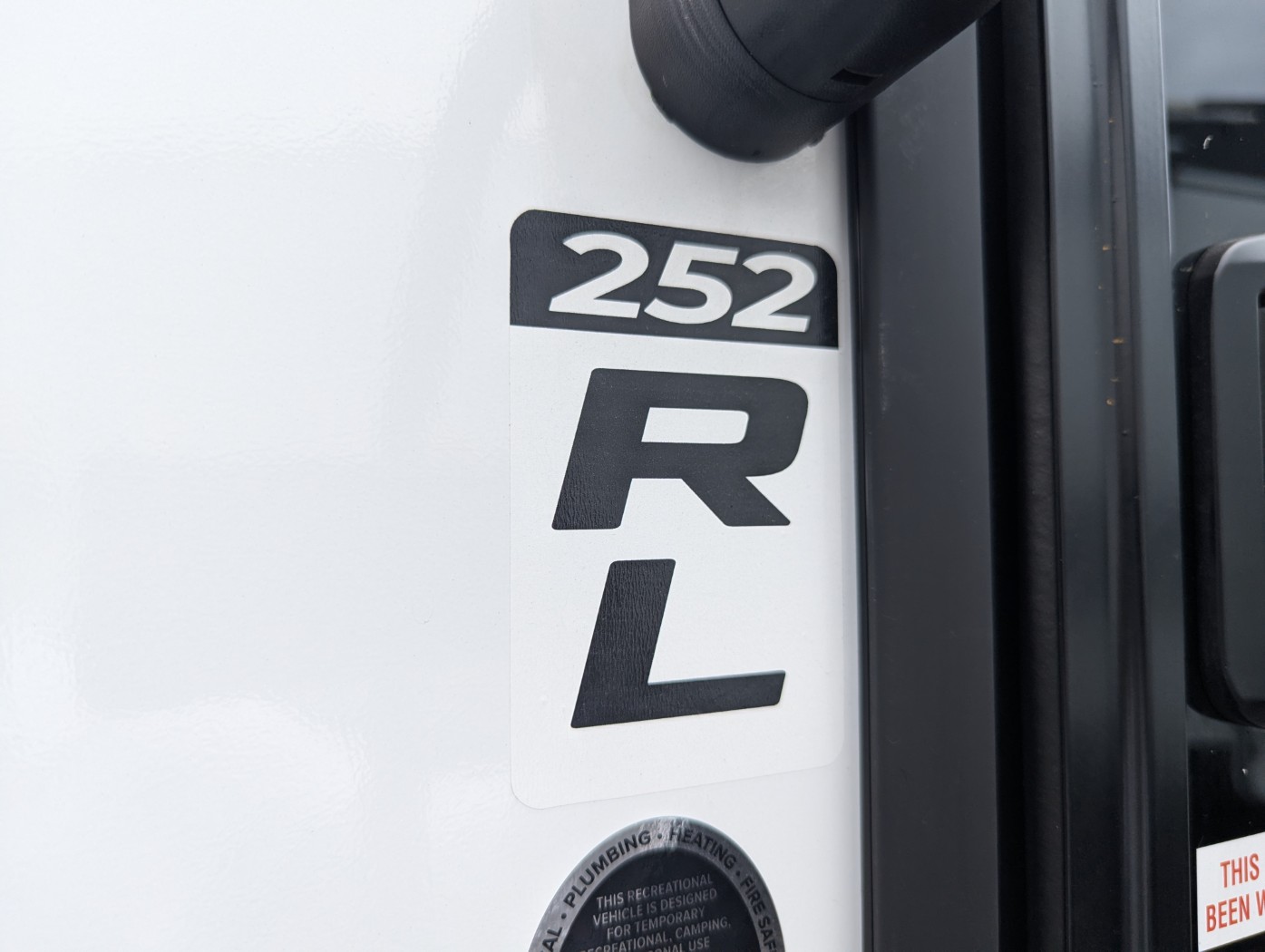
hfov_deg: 71.5
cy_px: 476
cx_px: 632
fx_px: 878
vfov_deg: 56.9
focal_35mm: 24
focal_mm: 6.81
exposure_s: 1/1471
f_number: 1.85
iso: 86
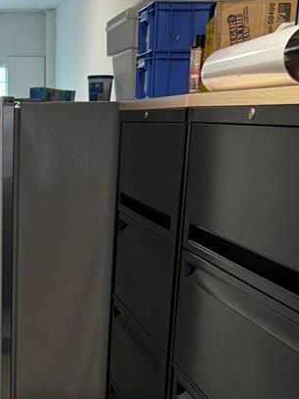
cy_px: 364
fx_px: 819
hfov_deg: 20.0
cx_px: -7
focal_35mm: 71
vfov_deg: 26.4
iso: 160
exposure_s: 1/120
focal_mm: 6.76
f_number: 1.78
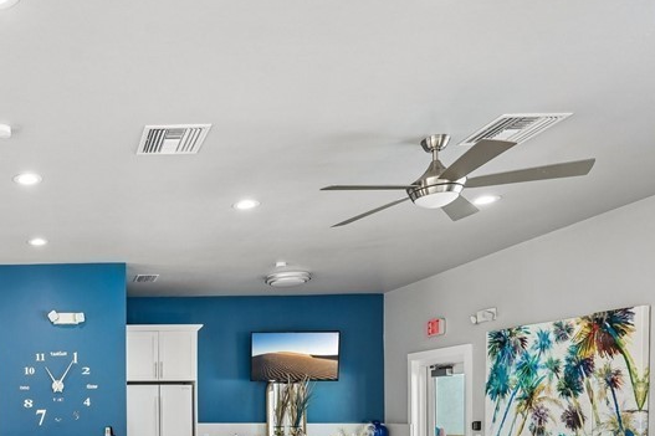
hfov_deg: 49.0
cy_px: 413
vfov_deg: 36.7
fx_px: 600
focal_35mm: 33
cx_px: 29
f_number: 8
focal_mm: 16
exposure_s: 1/25
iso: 400
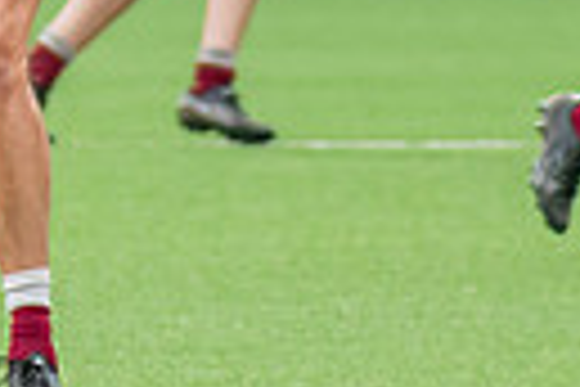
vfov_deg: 1.0
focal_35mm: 1317
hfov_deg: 1.6
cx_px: -1054
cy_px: -415
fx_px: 21217
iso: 800
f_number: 4.5
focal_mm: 170
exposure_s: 1/1250
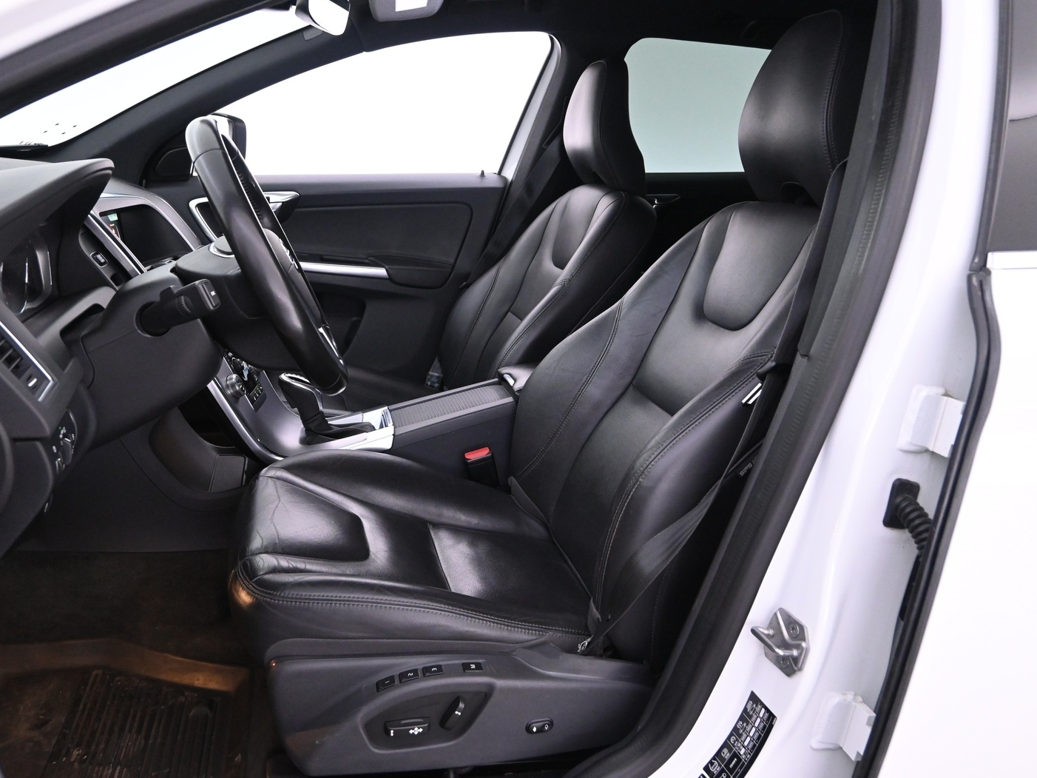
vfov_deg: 46.8
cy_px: 383
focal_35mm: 30
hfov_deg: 59.9
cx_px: 490
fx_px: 899
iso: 3200
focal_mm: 18
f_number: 4
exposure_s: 1/30
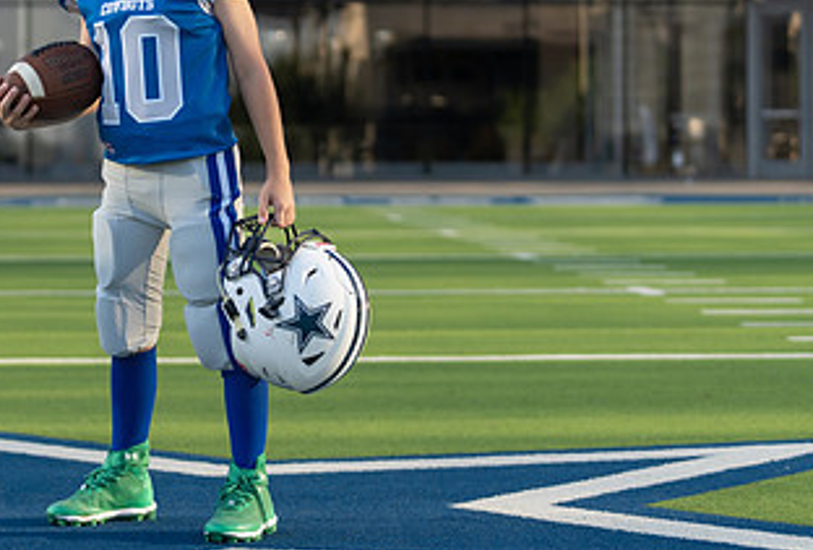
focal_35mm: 145
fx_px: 3289
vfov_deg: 9.5
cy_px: 167
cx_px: 158
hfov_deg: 14.0
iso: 100
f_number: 2.8
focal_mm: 70
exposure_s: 1/640
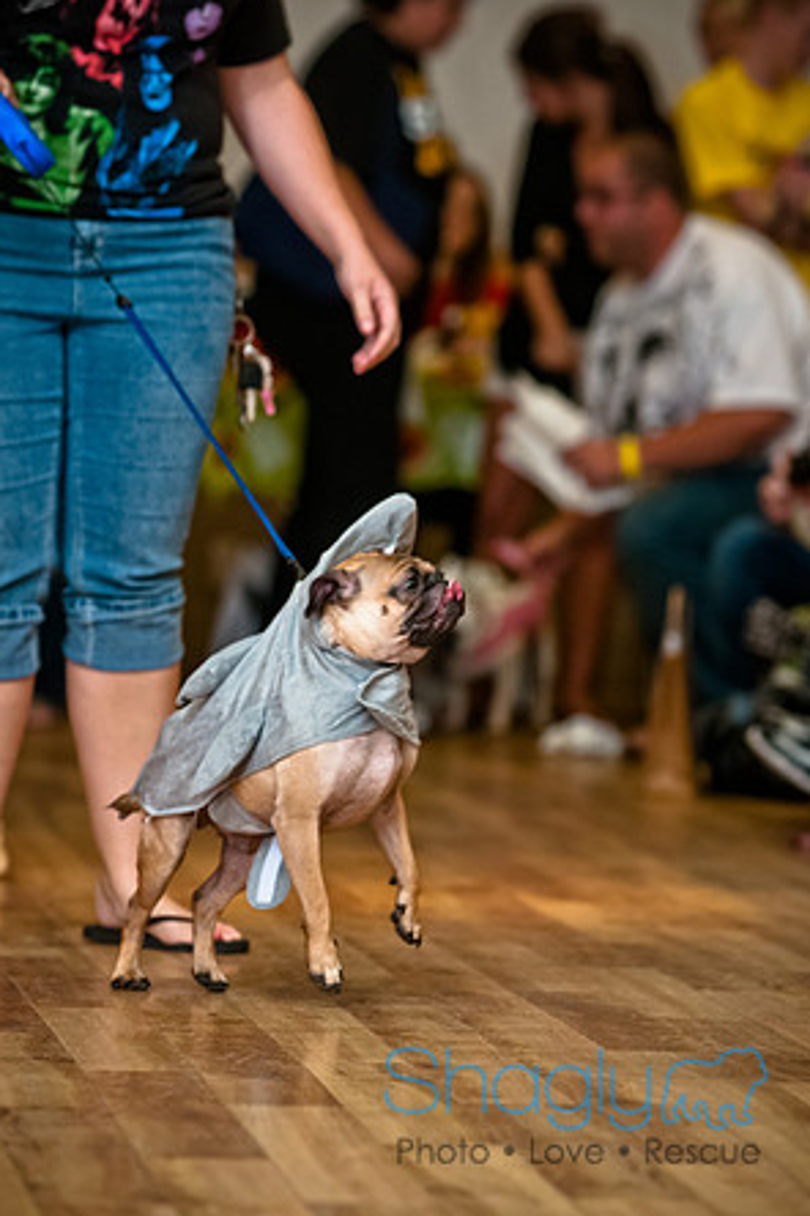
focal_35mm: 236
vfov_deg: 8.7
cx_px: 406
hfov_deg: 5.8
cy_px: 603
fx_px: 7948
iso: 200
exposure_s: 1/200
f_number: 3.5
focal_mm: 155
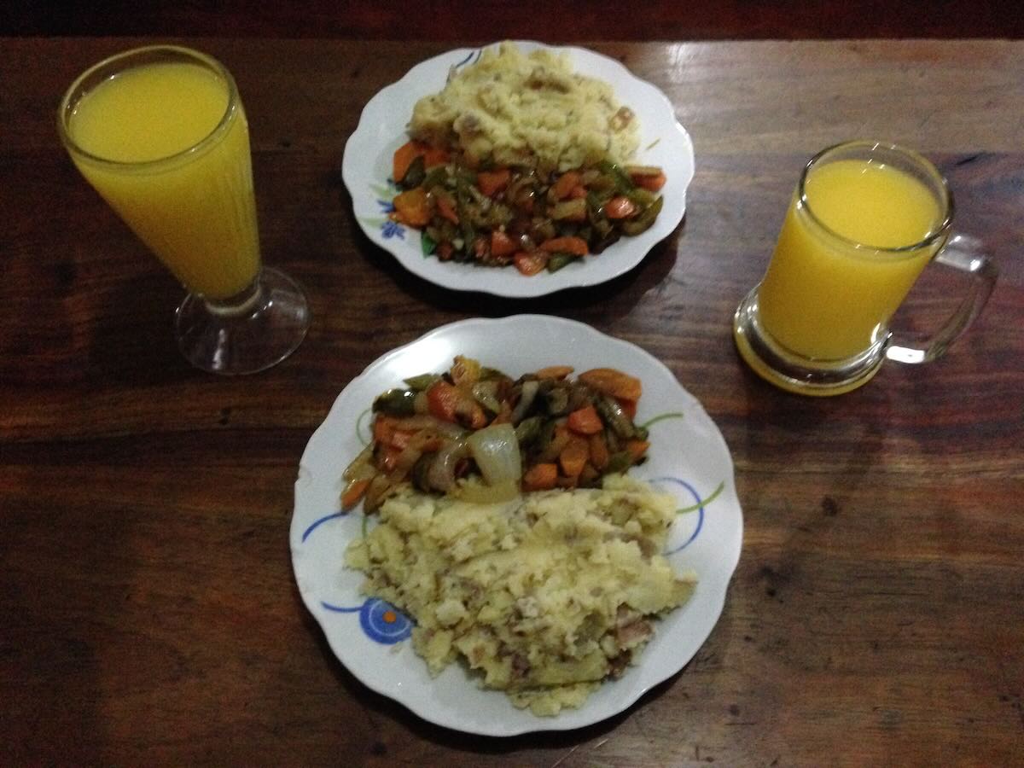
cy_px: 384
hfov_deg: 55.4
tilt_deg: -58.3
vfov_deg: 42.9
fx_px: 976
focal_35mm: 33
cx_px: 512
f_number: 2.4
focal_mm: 4.12
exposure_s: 1/15
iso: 800
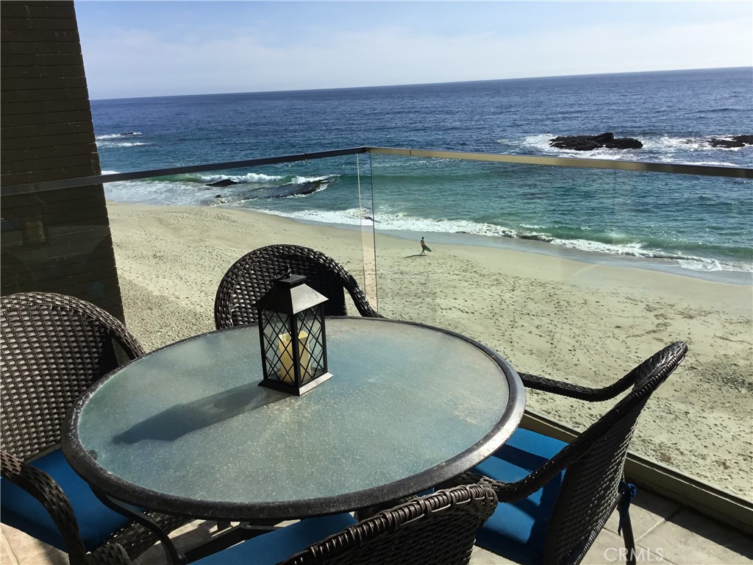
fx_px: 674
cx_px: 376
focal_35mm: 31
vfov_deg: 45.4
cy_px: 282
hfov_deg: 58.4
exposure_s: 1/2262
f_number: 2.4
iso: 25
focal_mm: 3.3
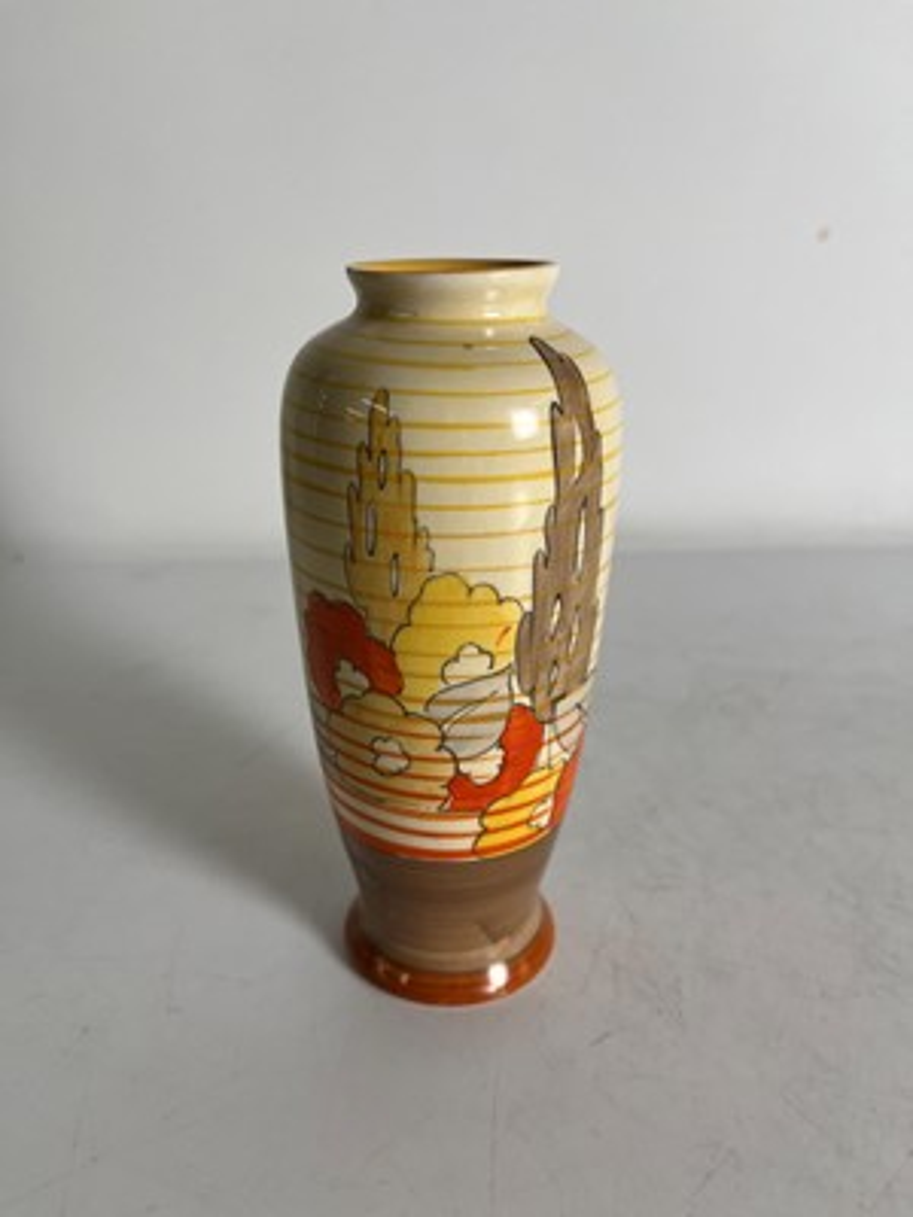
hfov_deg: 53.1
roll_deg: +0.4
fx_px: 914
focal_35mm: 26
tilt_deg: -24.5
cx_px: 456
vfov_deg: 67.3
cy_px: 608
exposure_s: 1/283
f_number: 1.6
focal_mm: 5.1
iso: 40
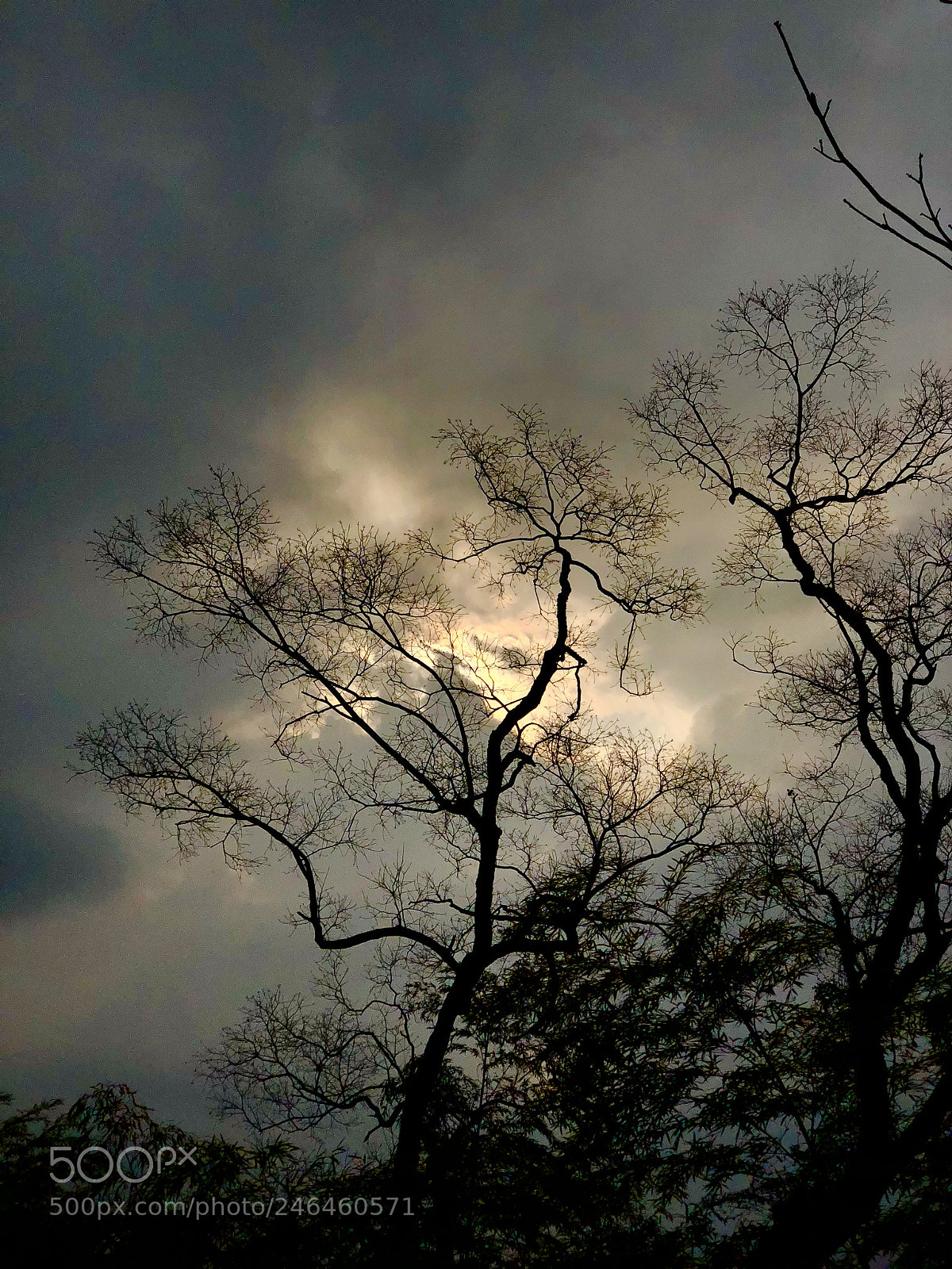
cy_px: 634
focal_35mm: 52
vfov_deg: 36.8
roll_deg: +0.1
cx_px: 476
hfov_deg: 28.0
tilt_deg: +25.9
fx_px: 1907
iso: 25
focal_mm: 6
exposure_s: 1/16129
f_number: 2.4
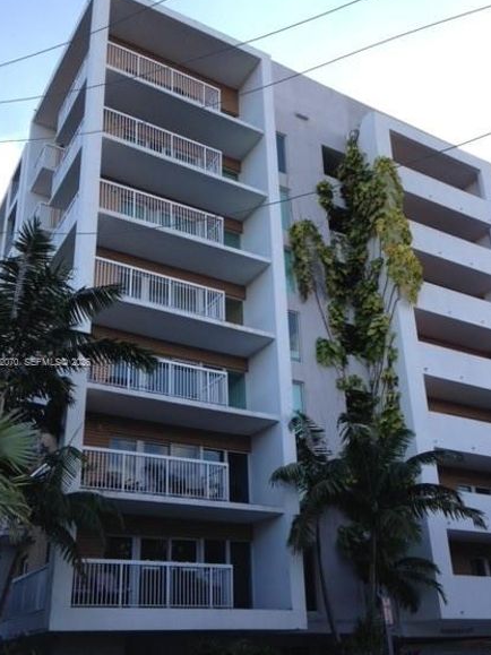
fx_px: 719
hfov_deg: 37.7
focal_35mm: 38
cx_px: 256
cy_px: 363
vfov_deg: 48.9
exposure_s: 1/411
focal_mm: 4.12
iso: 50
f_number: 2.4
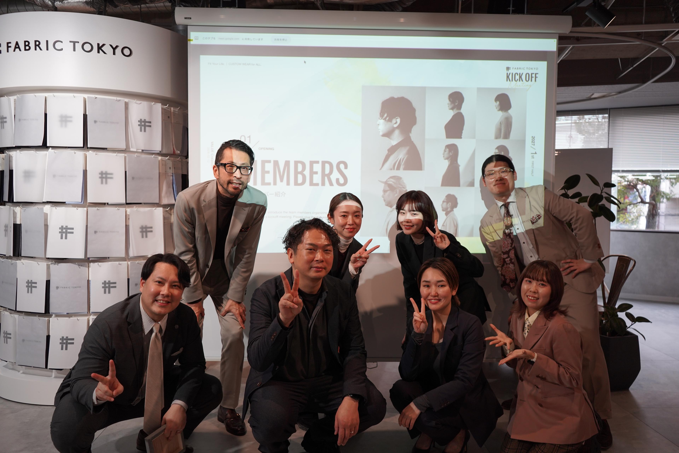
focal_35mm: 29
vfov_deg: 45.0
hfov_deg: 63.7
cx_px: 340
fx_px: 547
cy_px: 226
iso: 500
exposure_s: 1/160
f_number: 4
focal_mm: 29
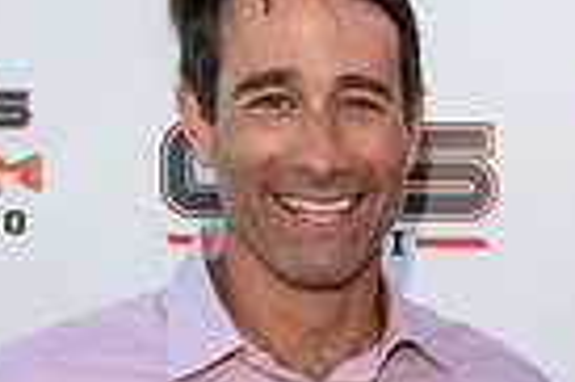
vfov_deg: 8.3
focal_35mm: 161
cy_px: 600
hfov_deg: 12.3
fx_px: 2568
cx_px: 781
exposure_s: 1/100
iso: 50
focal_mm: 38
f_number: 4.5
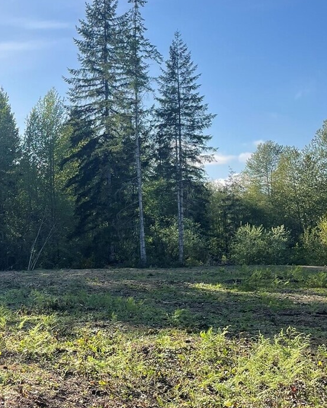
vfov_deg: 35.3
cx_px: 11
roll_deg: -0.2
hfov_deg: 27.2
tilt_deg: +5.3
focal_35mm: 53
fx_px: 641
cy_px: 192
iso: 32
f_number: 1.6
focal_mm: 4.2
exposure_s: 1/1887
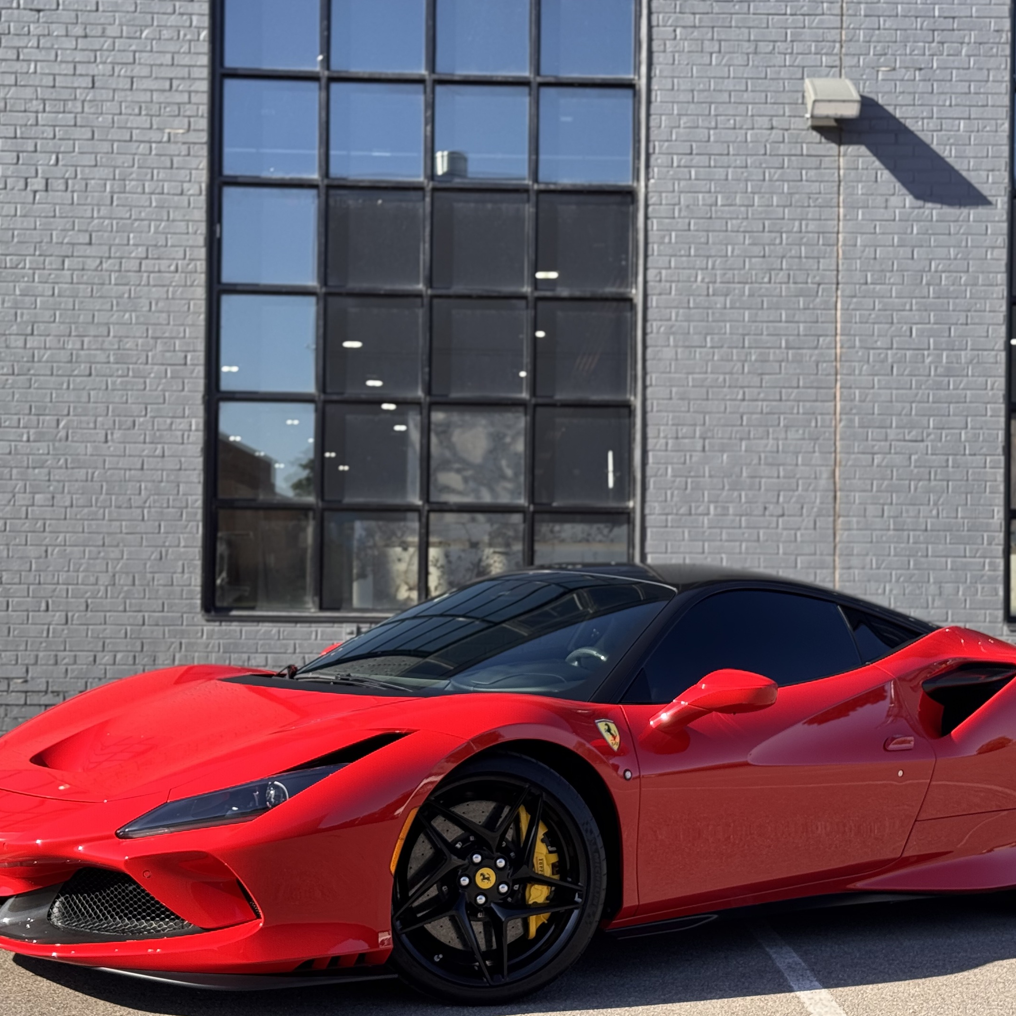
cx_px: 550
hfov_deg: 30.0
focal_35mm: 57
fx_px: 1893
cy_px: 506
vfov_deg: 30.0
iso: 64
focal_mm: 6.76
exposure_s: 1/1238
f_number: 1.78
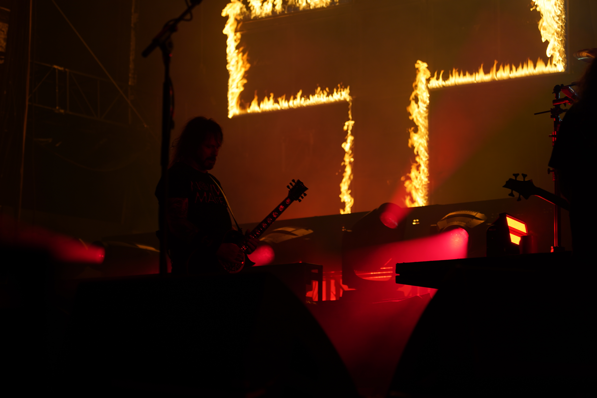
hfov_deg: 19.5
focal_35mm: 105
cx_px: 298
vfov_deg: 13.0
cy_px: 199
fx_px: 1741
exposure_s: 1/125
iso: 160
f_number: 4
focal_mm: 105
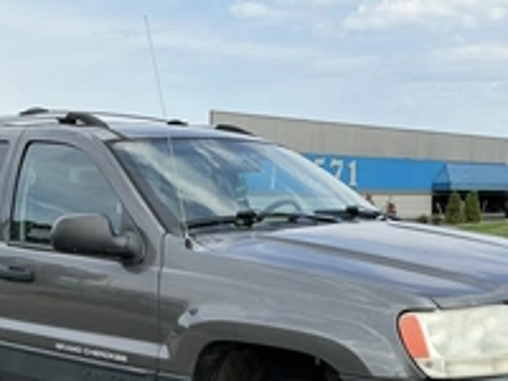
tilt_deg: -4.9
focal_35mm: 56
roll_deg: -1.0
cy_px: 320
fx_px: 822
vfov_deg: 25.5
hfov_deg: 34.3
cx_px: 249
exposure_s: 1/1221
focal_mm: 3
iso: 25
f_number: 1.8
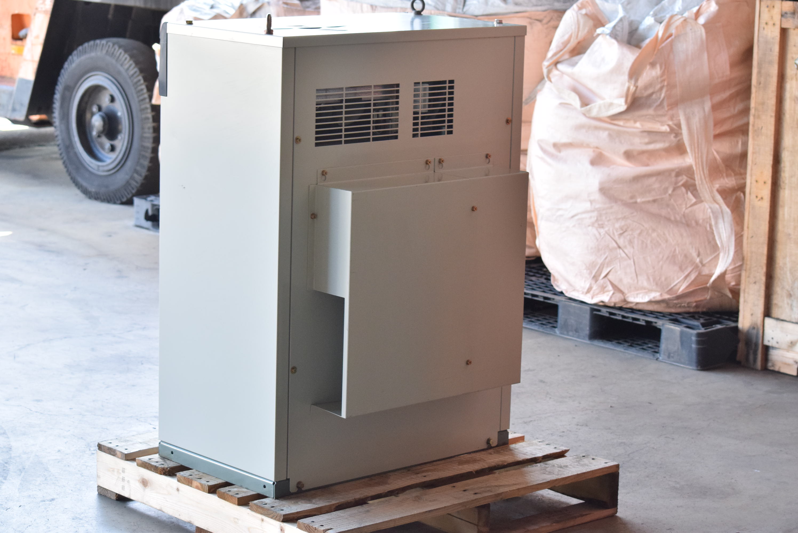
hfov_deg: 21.9
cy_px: 266
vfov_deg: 14.7
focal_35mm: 93
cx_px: 399
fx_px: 2063
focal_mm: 62
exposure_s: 1/200
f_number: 6.3
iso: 1250
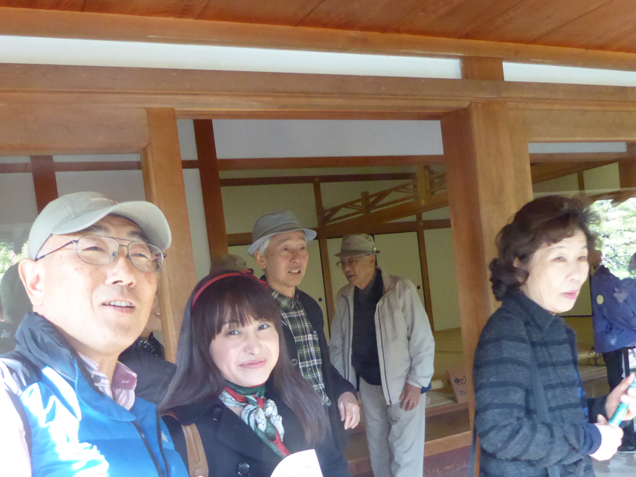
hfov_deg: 49.0
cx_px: 302
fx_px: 698
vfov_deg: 37.0
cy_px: 346
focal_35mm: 38
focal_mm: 4.3
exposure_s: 1/80
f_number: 3.3
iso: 800
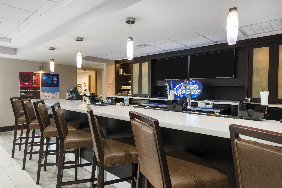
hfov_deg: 76.1
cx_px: 141
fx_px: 180
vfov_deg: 55.1
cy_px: 94
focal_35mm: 23
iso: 400
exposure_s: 1/6
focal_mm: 23
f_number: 11
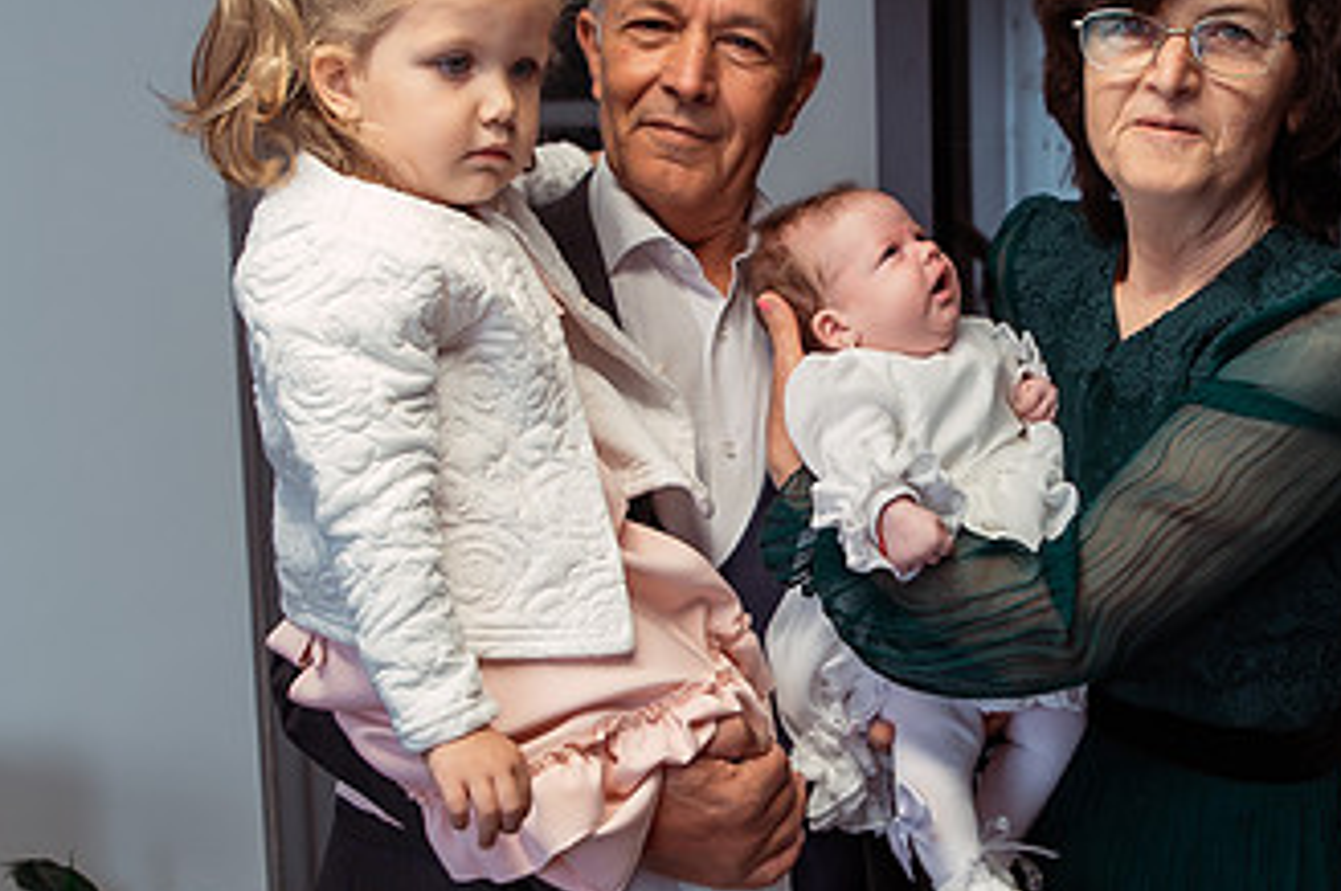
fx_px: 2047
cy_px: 410
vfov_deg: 24.6
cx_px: 866
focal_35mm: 55
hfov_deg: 36.0
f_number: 3.2
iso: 640
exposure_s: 1/125
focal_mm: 24
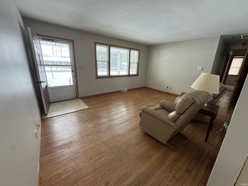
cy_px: 93
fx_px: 100
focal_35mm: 14
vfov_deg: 85.7
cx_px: 124
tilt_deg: -16.5
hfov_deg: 102.1
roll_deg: -1.3
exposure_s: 1/60
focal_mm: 2.22
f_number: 2.2
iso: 200
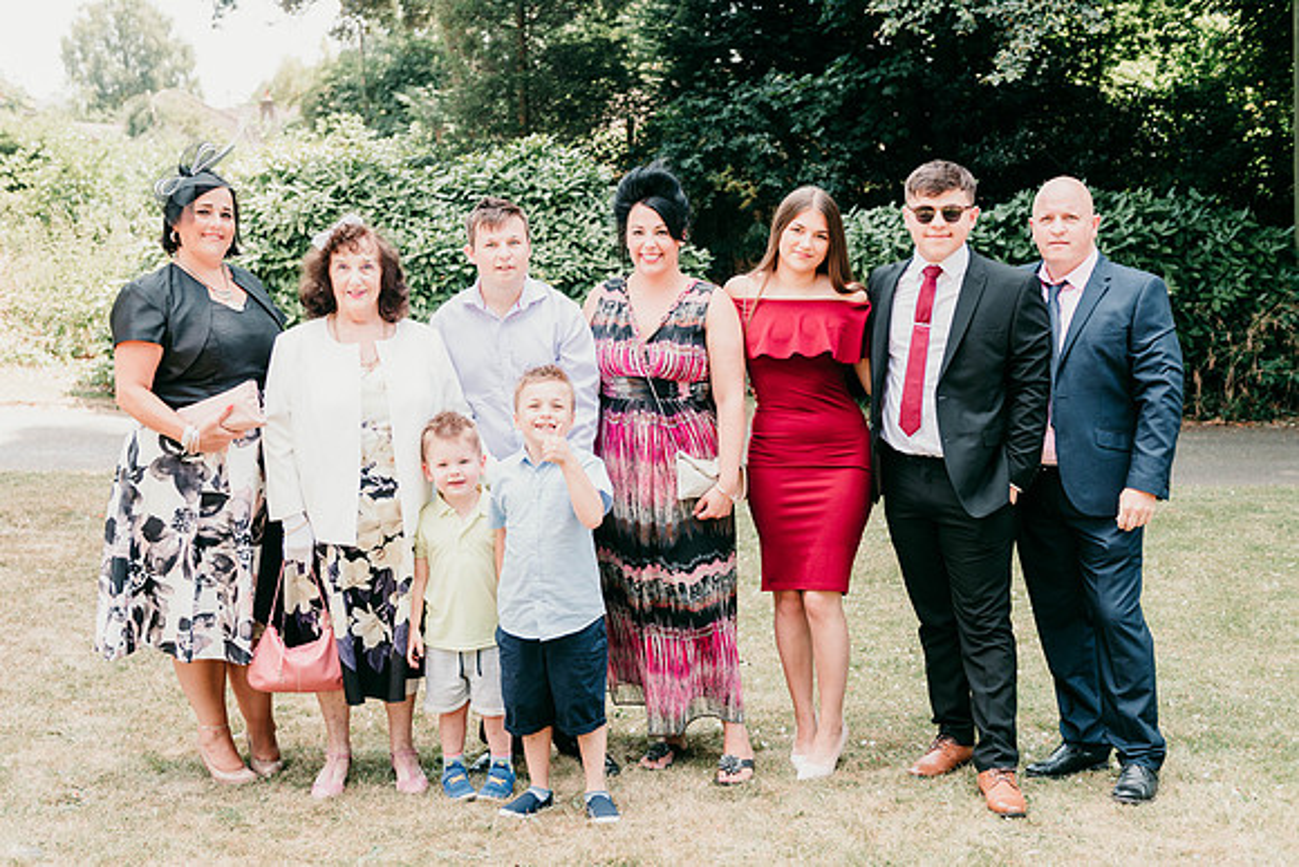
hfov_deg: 41.1
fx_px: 1735
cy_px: 434
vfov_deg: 28.1
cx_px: 650
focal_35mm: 48
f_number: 4
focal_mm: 48
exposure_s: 1/200
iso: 140
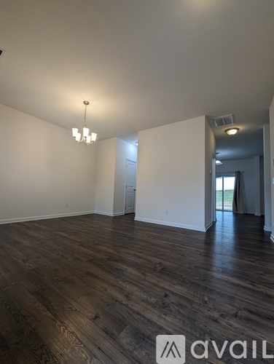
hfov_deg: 90.0
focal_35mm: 13
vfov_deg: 106.1
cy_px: 182
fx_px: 137
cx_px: 137
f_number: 2.2
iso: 69
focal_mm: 1.95
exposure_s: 1/60
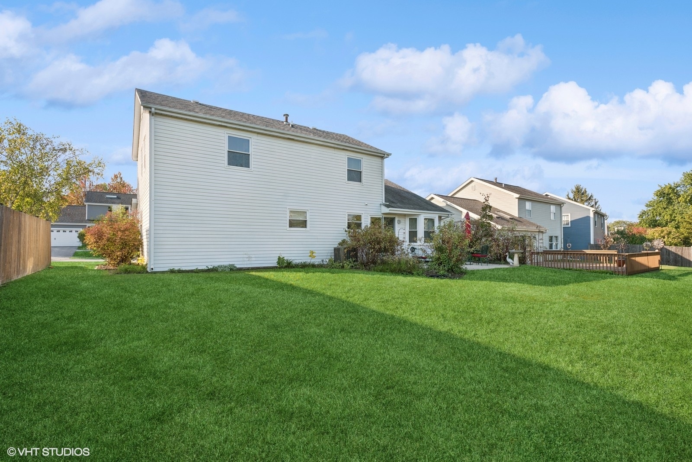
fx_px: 327
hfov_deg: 93.3
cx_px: 346
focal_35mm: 17
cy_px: 231
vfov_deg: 70.5
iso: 400
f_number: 8
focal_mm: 17
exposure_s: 1/320
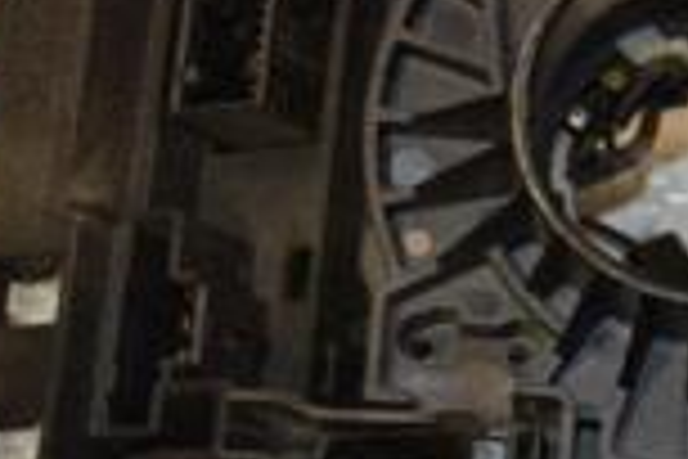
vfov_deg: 7.8
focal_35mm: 176
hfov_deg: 11.6
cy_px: 220
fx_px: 3363
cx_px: 634
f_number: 5.6
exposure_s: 1/200
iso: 800
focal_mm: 30
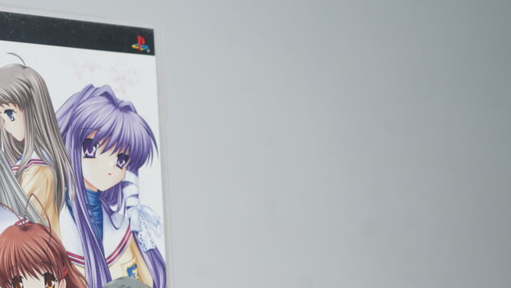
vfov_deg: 16.2
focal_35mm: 73
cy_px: 281
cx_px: 47
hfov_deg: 27.8
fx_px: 989
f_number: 5
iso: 640
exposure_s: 1/40
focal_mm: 38
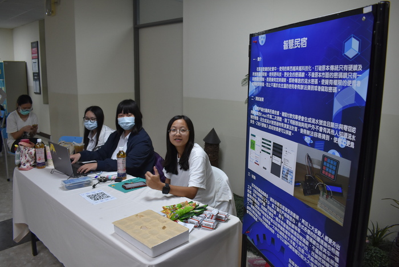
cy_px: 134
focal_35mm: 27
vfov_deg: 48.0
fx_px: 299
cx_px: 200
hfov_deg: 67.3
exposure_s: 1/100
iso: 800
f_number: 5
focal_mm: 18
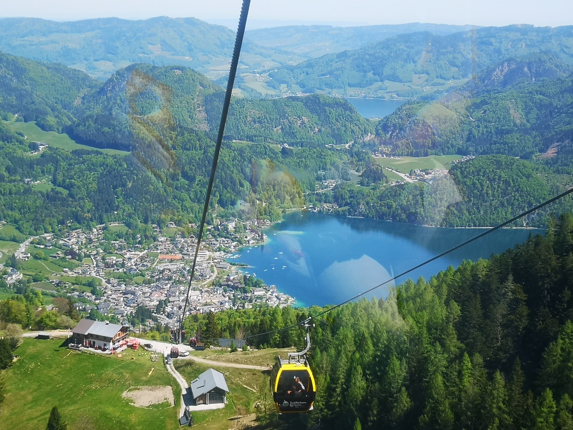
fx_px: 894
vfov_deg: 27.0
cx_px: 286
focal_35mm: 54
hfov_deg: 35.5
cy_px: 215
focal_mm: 5.58
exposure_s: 1/523
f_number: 1.8
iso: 50
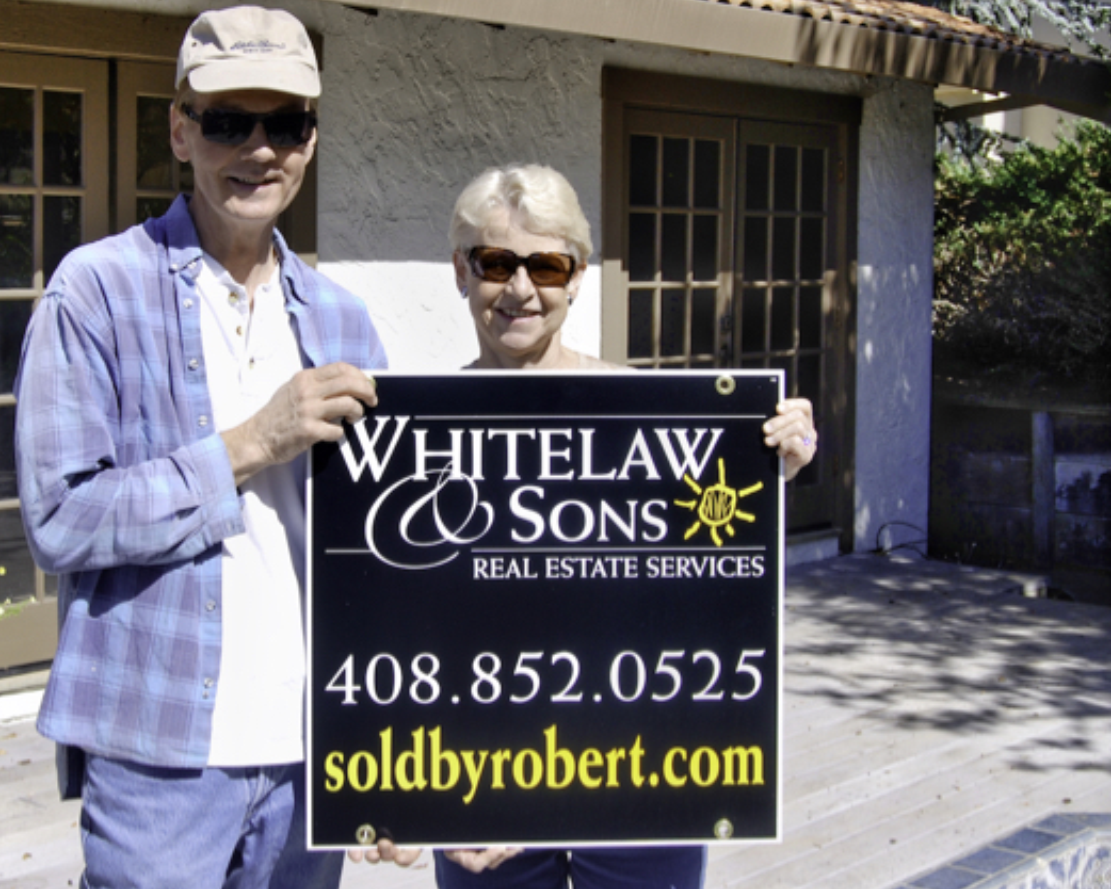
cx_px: 435
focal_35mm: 45
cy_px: 454
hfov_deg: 40.9
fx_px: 1480
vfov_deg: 33.4
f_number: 8
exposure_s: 1/250
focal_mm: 26
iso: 100
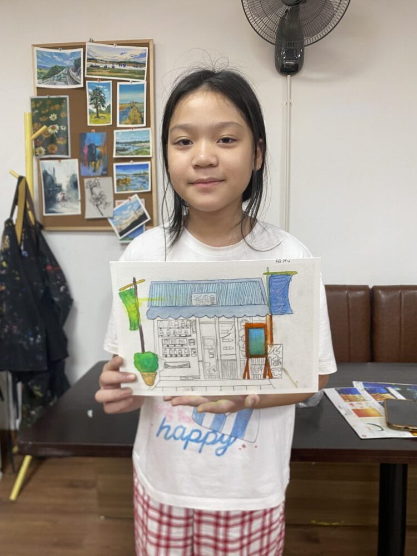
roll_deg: +0.5
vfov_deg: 67.3
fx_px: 418
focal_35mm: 26
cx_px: 208
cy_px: 278
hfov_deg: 53.1
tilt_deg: -4.9
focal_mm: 4.25
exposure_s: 1/50
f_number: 1.8
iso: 64
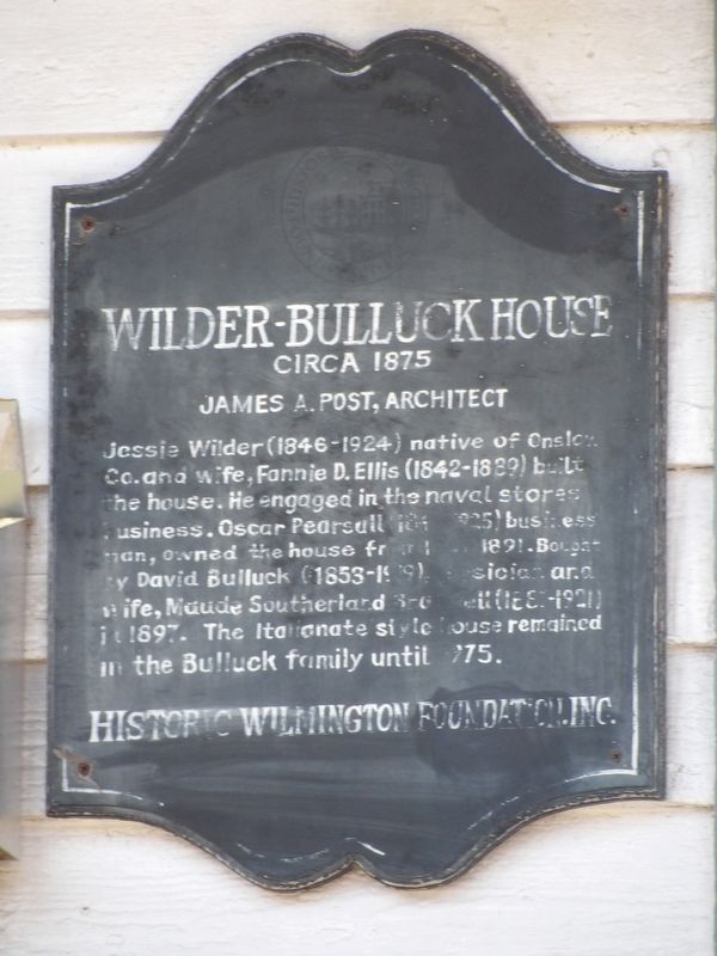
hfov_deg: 2.1
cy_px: 478
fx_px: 19857
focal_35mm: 719
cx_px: 358
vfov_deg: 2.8
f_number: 4.4
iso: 200
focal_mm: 128.9
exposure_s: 1/59
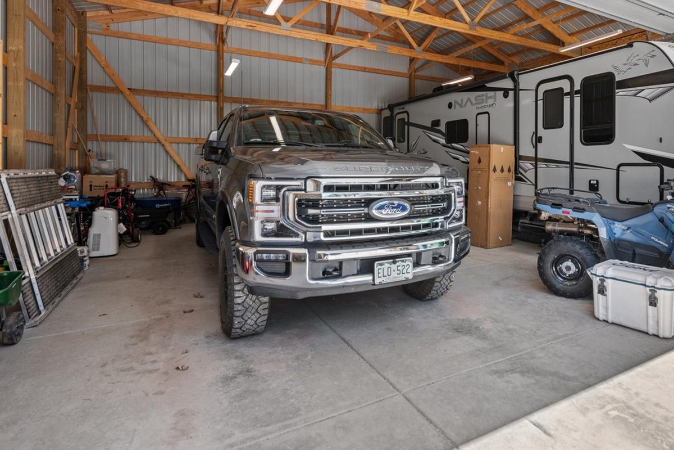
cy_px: 179
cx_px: 417
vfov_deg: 61.4
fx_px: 374
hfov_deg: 82.5
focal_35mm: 20
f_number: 8
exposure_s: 1/50
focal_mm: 10
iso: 400
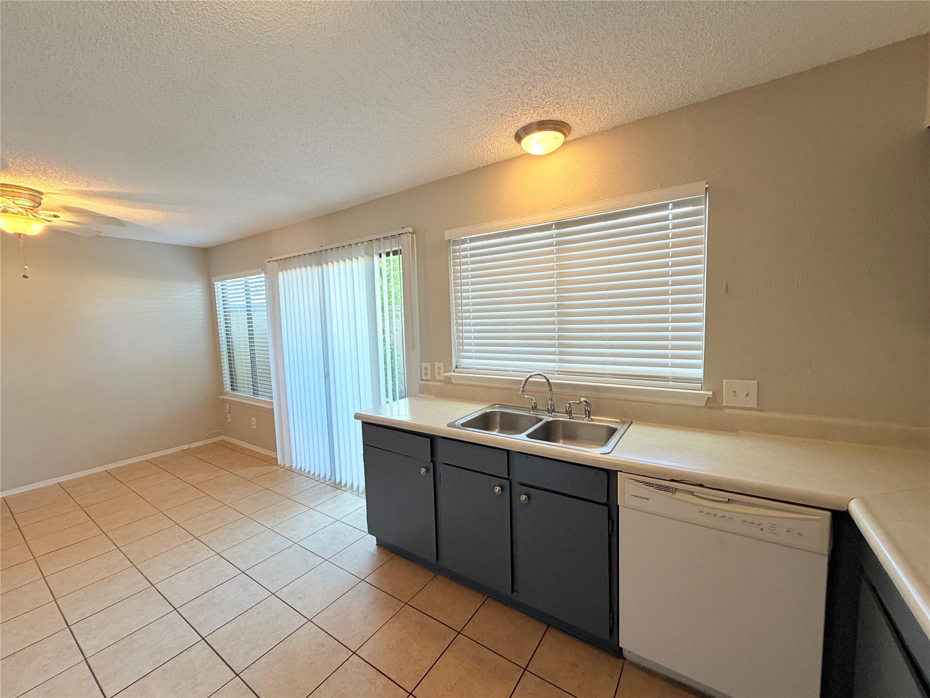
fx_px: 376
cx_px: 465
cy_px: 349
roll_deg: +2.2
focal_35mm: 14
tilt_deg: -5.6
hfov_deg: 102.1
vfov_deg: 85.7
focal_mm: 2.22
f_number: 2.2
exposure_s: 1/60
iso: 200
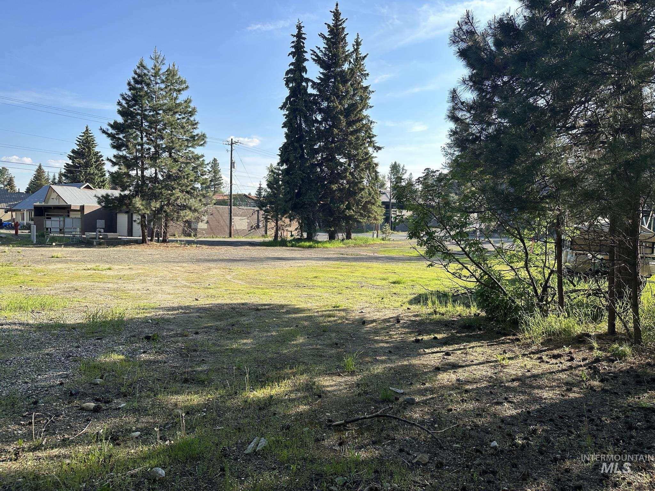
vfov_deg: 56.8
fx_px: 454
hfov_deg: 71.6
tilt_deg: -3.0
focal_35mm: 24
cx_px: 328
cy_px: 246
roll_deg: -2.2
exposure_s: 1/1692
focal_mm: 6.86
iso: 80
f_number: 1.78
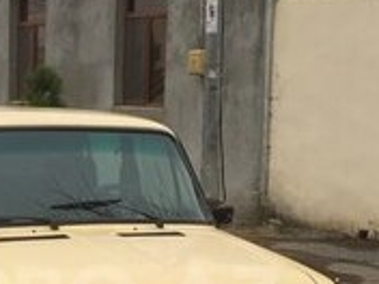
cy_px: 298
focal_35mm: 109
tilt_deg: -8.2
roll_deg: -1.9
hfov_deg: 17.8
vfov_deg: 13.4
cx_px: 60
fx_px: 1193
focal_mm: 4.15
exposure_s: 1/147
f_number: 2.2
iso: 32
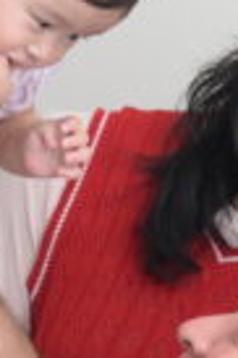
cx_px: 923
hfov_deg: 3.6
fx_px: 3569
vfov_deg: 5.7
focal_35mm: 359
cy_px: 588
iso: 400
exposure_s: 1/125
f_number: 7.1
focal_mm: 41
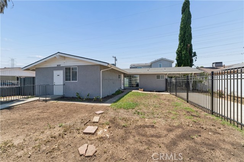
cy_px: 81
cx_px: 122
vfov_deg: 81.1
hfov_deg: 104.3
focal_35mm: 14
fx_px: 95
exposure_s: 1/20
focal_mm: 14
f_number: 22
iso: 100
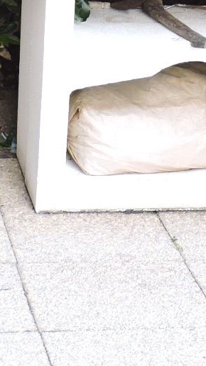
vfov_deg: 12.0
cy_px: -154
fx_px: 1681
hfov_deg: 7.0
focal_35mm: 173
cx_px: 169
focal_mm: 7.1
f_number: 3.3
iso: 100
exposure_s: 1/60
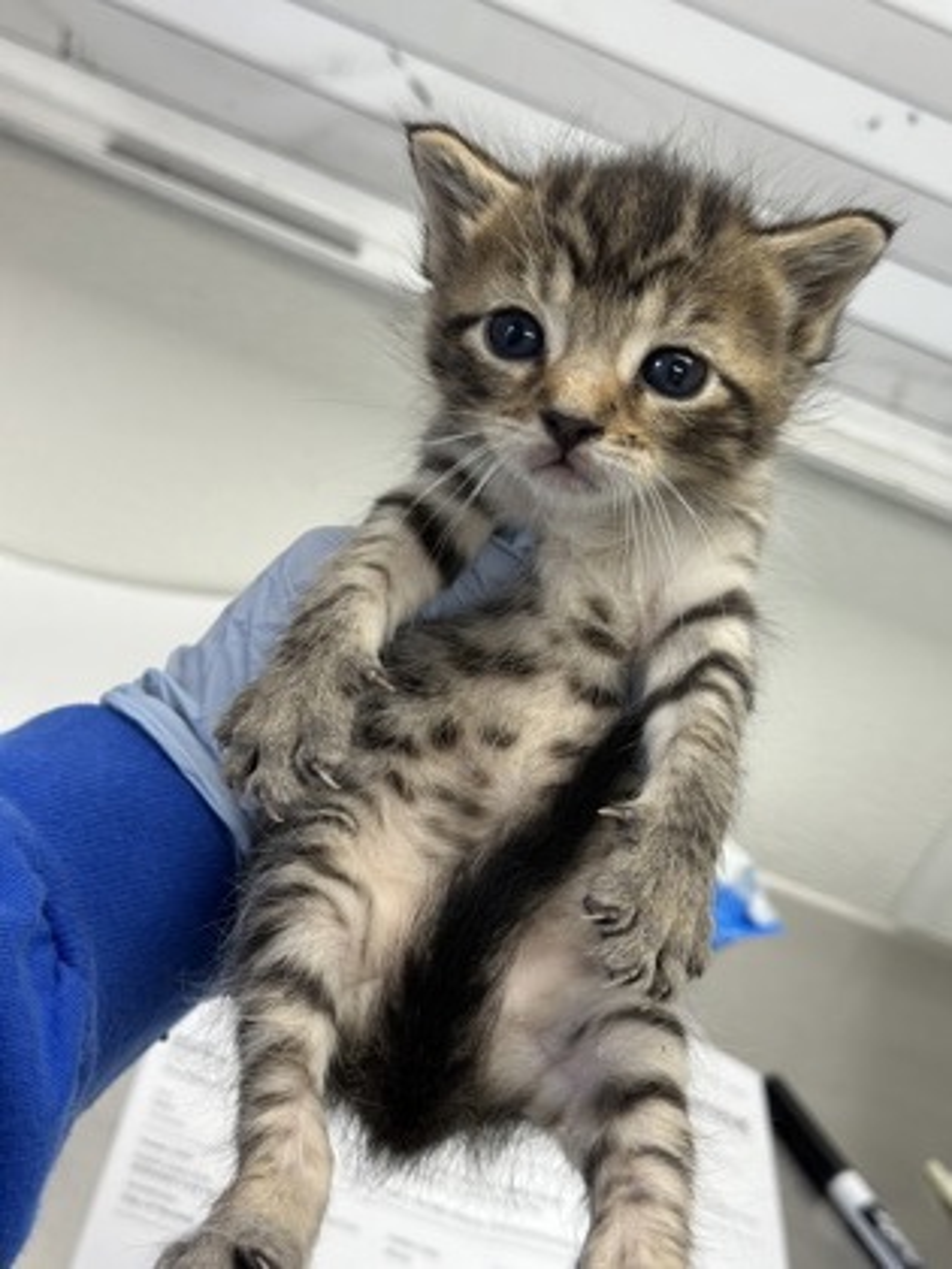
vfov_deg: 39.7
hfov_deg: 30.3
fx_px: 1760
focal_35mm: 48
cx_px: 476
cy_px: 634
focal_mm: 6.86
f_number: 1.78
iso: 100
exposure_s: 1/160
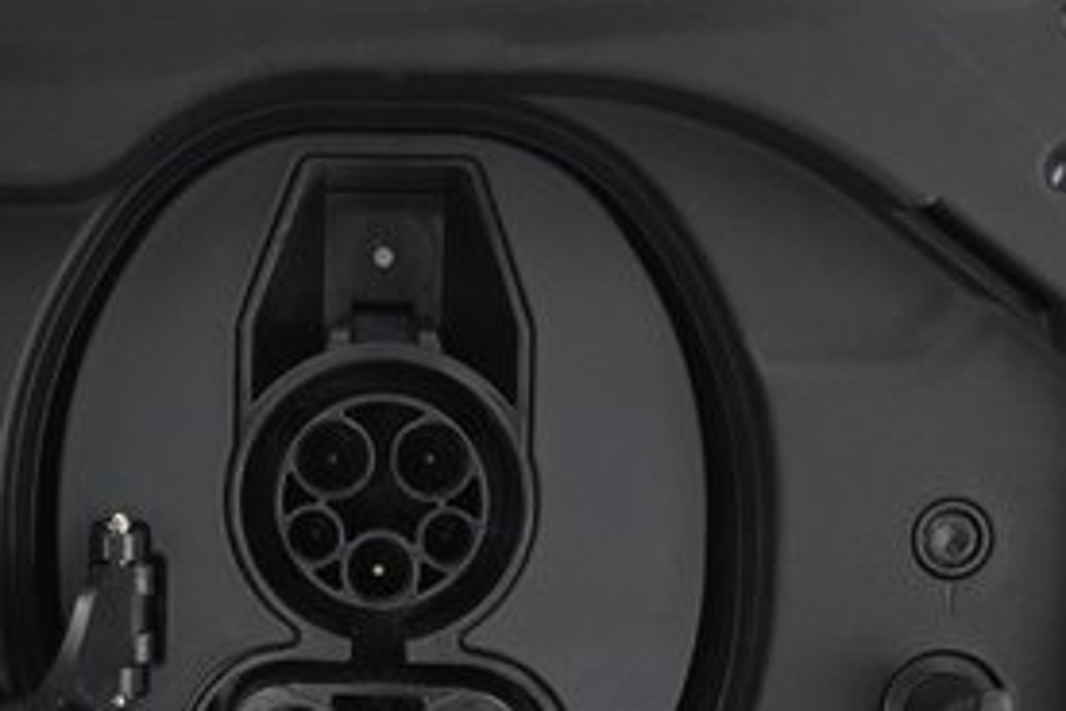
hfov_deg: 30.5
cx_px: 274
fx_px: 1925
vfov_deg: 20.7
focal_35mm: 65
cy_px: 553
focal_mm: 28
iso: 8000
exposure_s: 1/125
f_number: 4
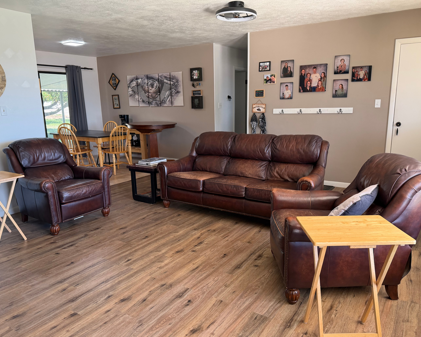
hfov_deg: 66.0
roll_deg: +1.2
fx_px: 324
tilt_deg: -12.2
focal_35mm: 26
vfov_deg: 54.9
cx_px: 215
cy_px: 173
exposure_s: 1/121
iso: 200
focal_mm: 6.76
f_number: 1.78
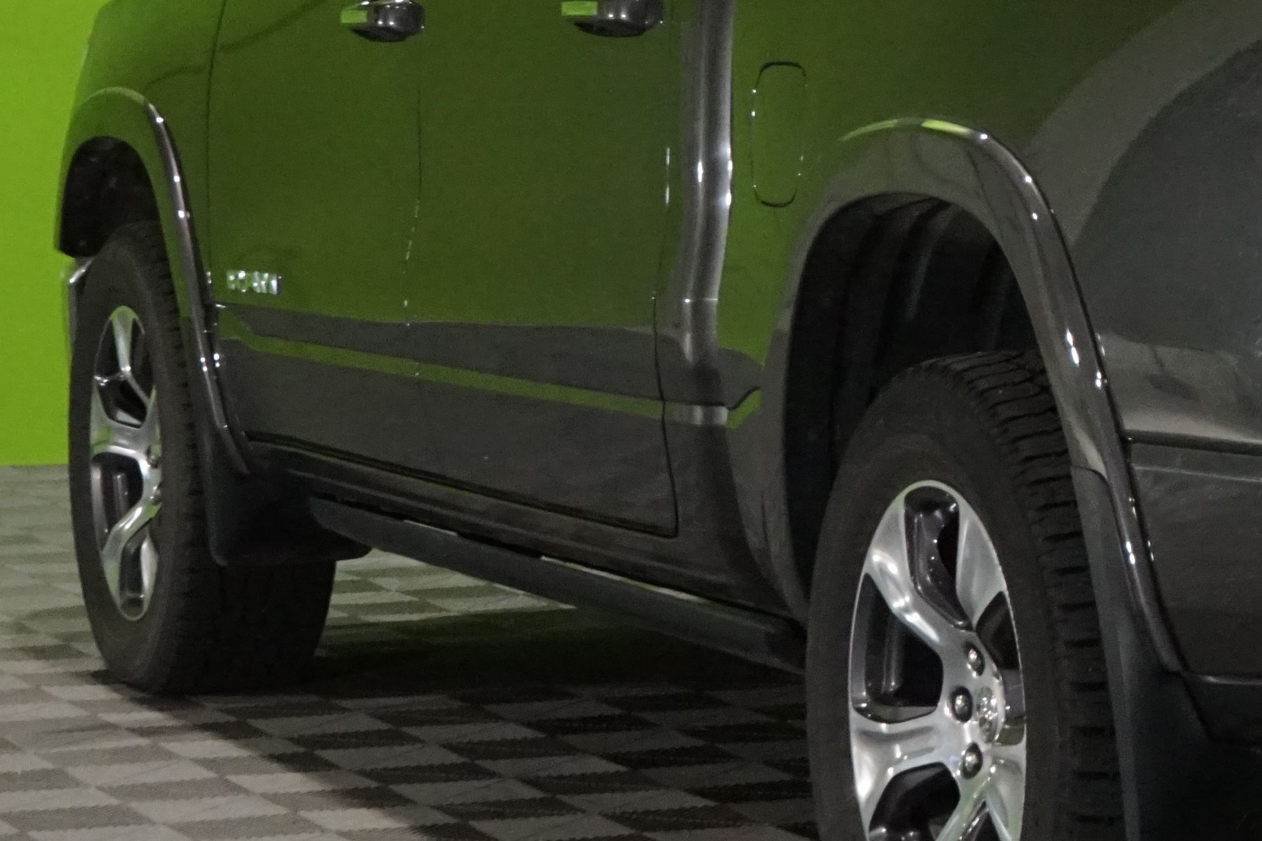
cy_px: 223
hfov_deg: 13.0
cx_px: 1484
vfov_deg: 8.9
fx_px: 5397
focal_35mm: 154
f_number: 14
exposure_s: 1/60
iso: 6400
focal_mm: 59
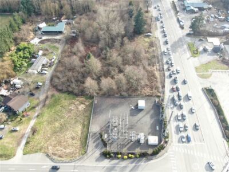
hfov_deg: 55.4
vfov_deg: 42.9
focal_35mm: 33
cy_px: 86
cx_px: 114
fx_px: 218
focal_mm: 5.57
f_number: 3.2
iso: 100
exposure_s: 1/120
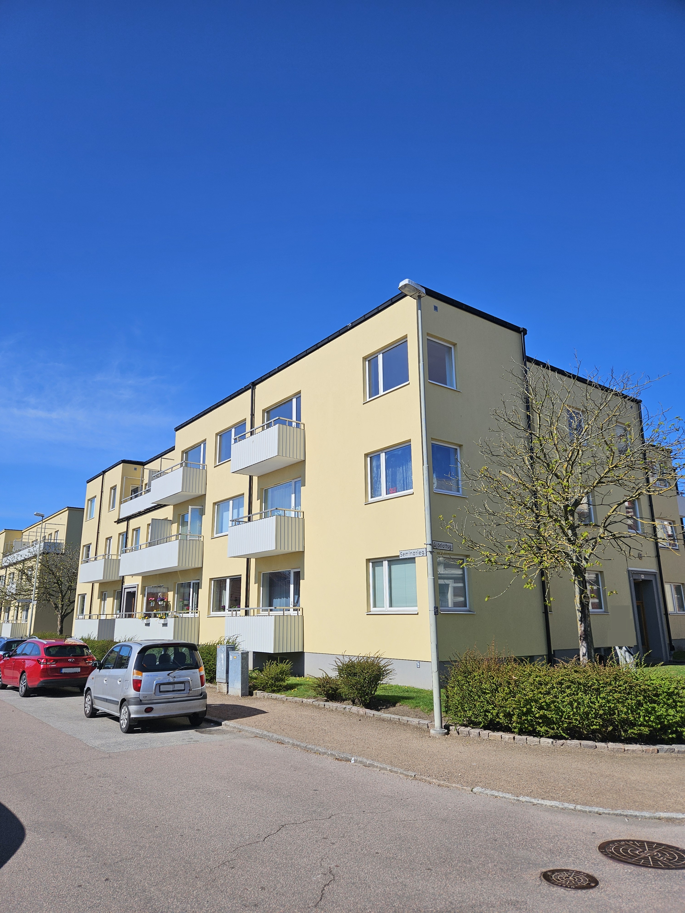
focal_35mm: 23
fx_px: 607
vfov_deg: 73.9
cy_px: 456
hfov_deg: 58.9
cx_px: 342
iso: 25
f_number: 1.8
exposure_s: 1/3579
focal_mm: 5.4
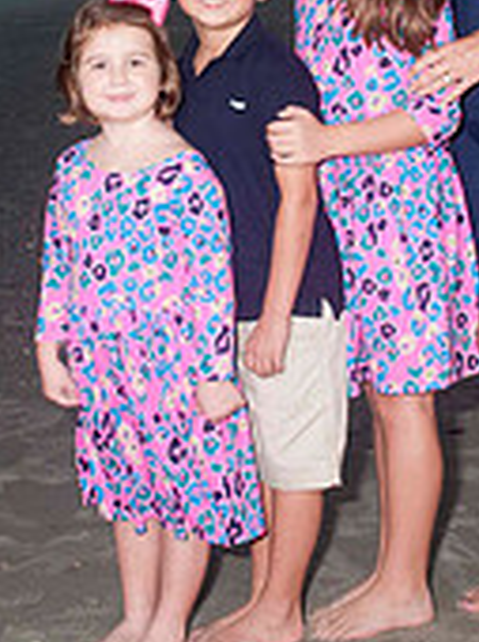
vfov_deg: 15.2
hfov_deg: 11.6
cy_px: 28
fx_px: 2368
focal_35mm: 128
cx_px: 264
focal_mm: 26
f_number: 8
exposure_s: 1/160
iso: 200
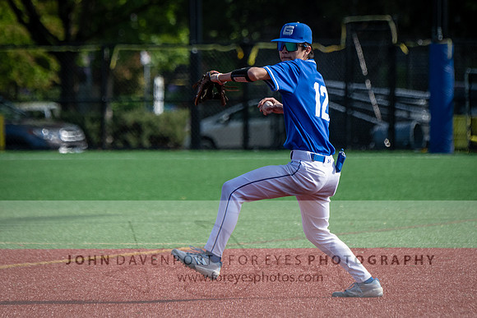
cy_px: 122
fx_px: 6324
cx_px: 215
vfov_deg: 2.9
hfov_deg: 4.3
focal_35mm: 477
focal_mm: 290
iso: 450
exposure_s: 1/1600
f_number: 5.6
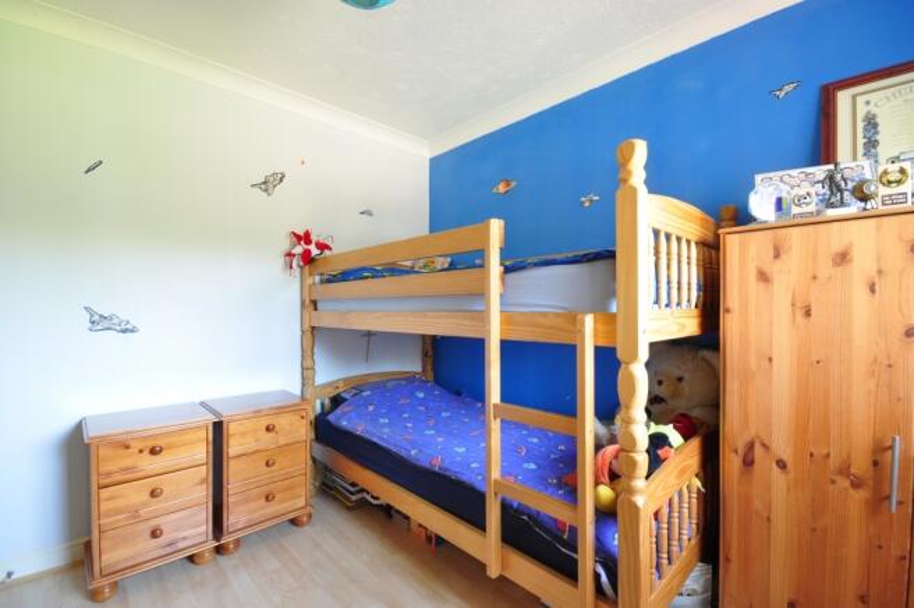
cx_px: 457
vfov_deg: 77.2
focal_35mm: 15
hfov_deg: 100.4
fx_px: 380
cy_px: 304
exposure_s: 2.5
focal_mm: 10
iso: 200
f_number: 13
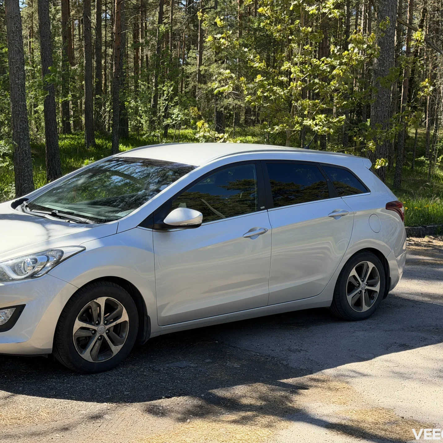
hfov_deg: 29.9
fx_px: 825
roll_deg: -0.9
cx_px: 171
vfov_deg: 30.0
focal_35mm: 57
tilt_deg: -5.6
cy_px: 220
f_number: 1.78
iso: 100
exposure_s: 1/1353
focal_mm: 6.76
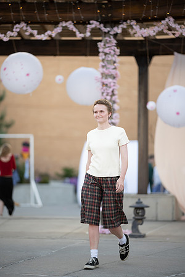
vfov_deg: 19.5
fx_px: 809
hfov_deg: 13.0
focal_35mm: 105
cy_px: 138
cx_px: 92
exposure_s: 1/1000
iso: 400
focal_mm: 105
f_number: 1.4
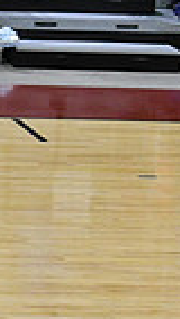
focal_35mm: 448
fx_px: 3797
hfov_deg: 2.7
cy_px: 181
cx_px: -414
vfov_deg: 4.8
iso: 5000
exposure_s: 1/500
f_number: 4
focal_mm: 70
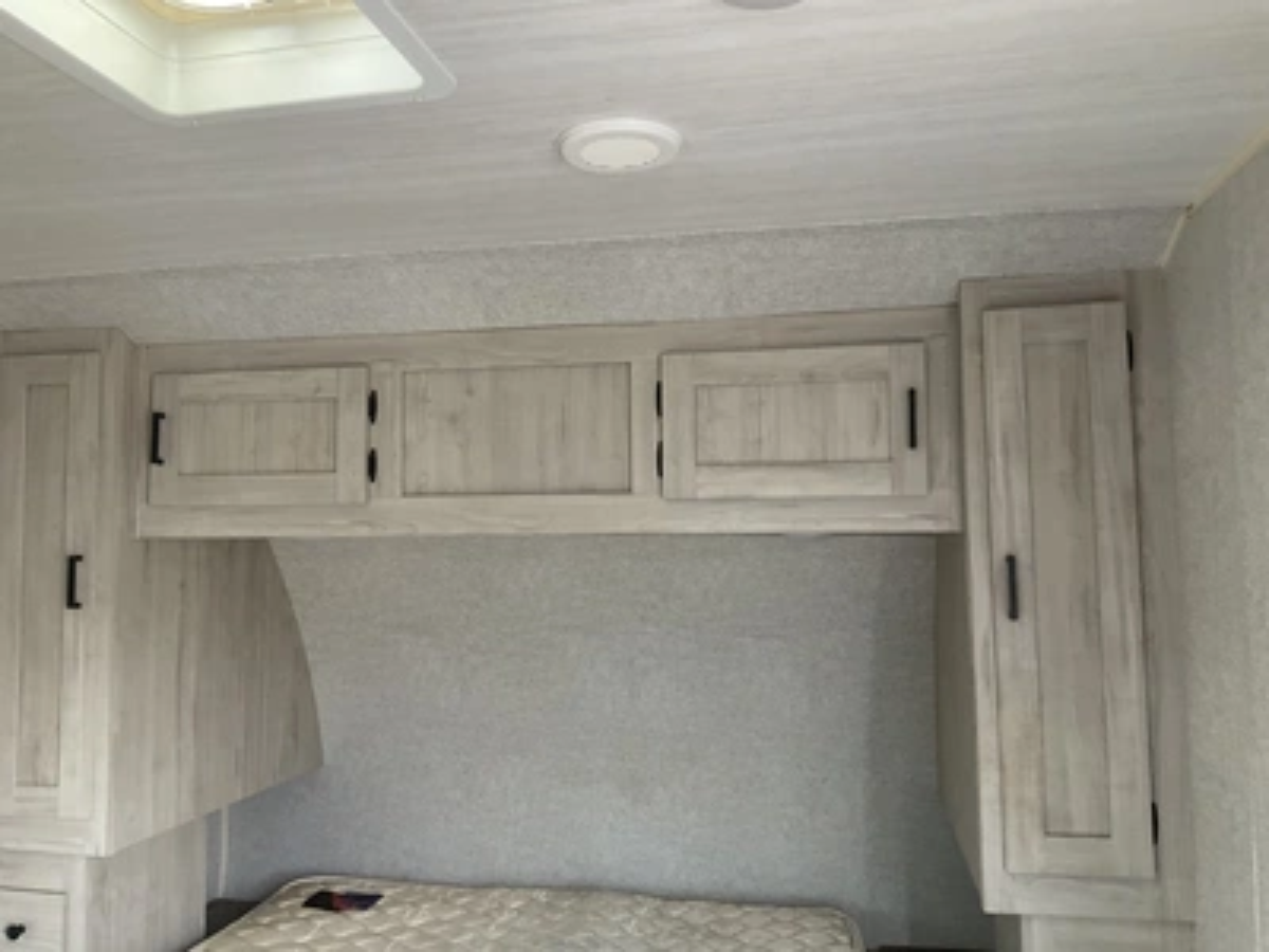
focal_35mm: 29
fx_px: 1063
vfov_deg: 48.2
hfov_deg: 61.7
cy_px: 476
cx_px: 634
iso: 64
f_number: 1.8
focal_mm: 3
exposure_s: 1/66
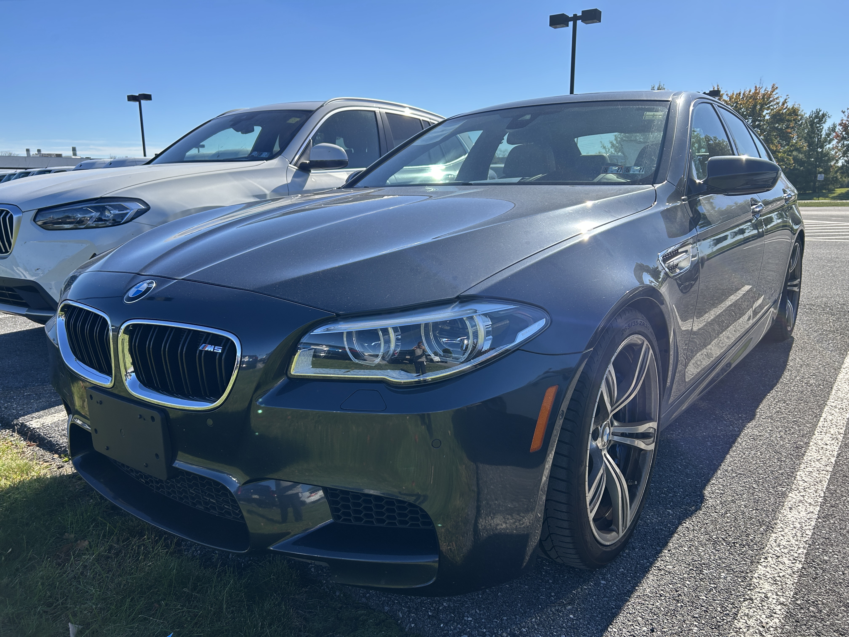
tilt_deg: -11.0
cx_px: 424
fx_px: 638
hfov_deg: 67.3
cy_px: 318
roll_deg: -0.3
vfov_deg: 53.1
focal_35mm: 26
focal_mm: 5.7
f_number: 1.5
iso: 50
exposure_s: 1/2252
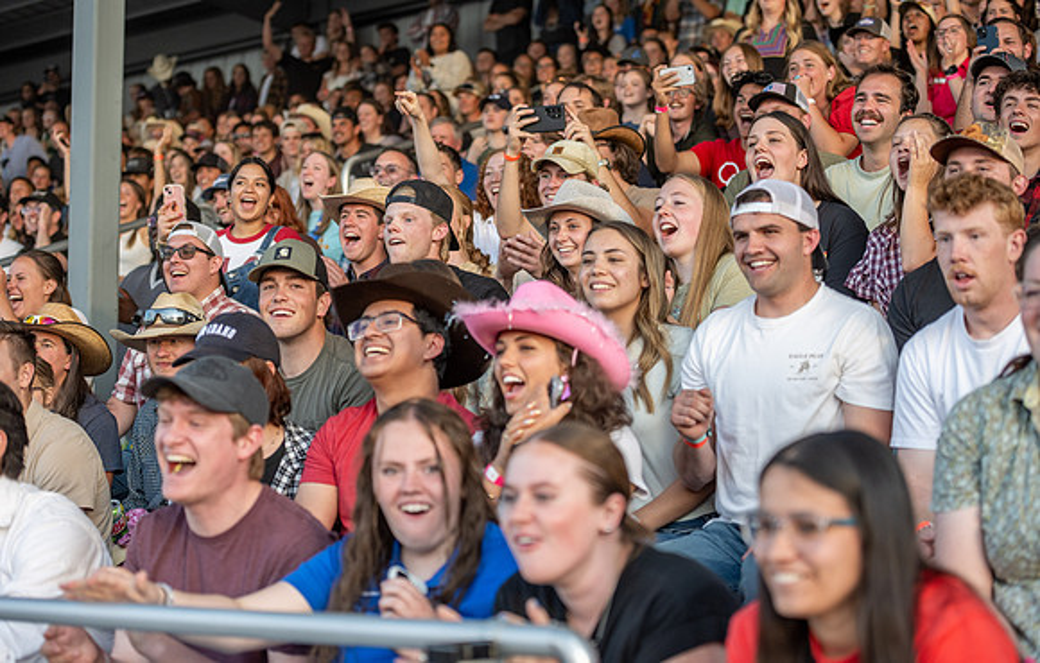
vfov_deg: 18.3
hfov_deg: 28.3
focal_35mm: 72
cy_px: 337
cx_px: 520
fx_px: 2063
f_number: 2.8
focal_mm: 70
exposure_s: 1/800
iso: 320
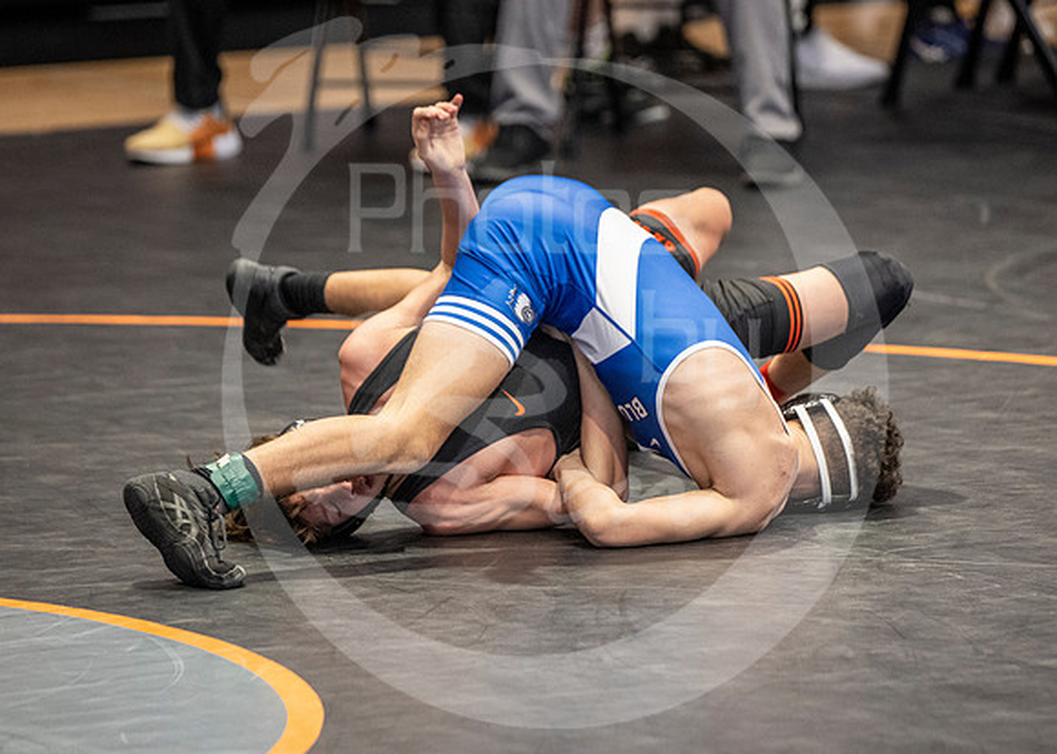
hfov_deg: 6.8
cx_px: 577
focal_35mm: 296
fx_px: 8870
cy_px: 413
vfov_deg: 4.9
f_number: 2.8
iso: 3200
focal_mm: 200
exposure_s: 1/1000
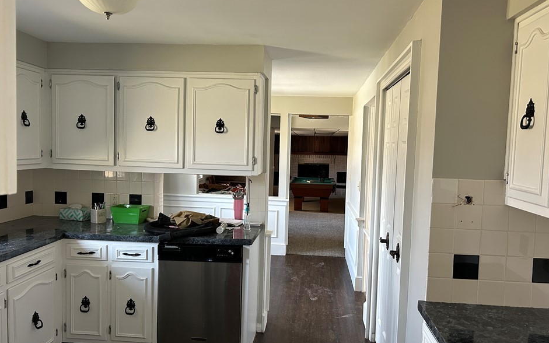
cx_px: 277
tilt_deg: -4.9
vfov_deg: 41.8
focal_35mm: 30
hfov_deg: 62.9
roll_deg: -1.4
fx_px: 449
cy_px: 174
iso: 200
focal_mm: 5.7
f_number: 1.5
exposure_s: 1/60
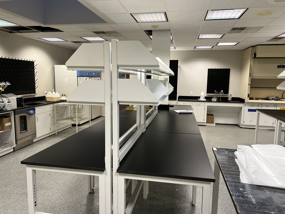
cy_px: 107
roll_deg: +0.1
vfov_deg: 53.1
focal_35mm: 26
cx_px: 142
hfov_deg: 67.3
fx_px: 214
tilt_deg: -6.4
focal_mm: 5.7
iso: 100
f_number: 1.5
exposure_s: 1/120
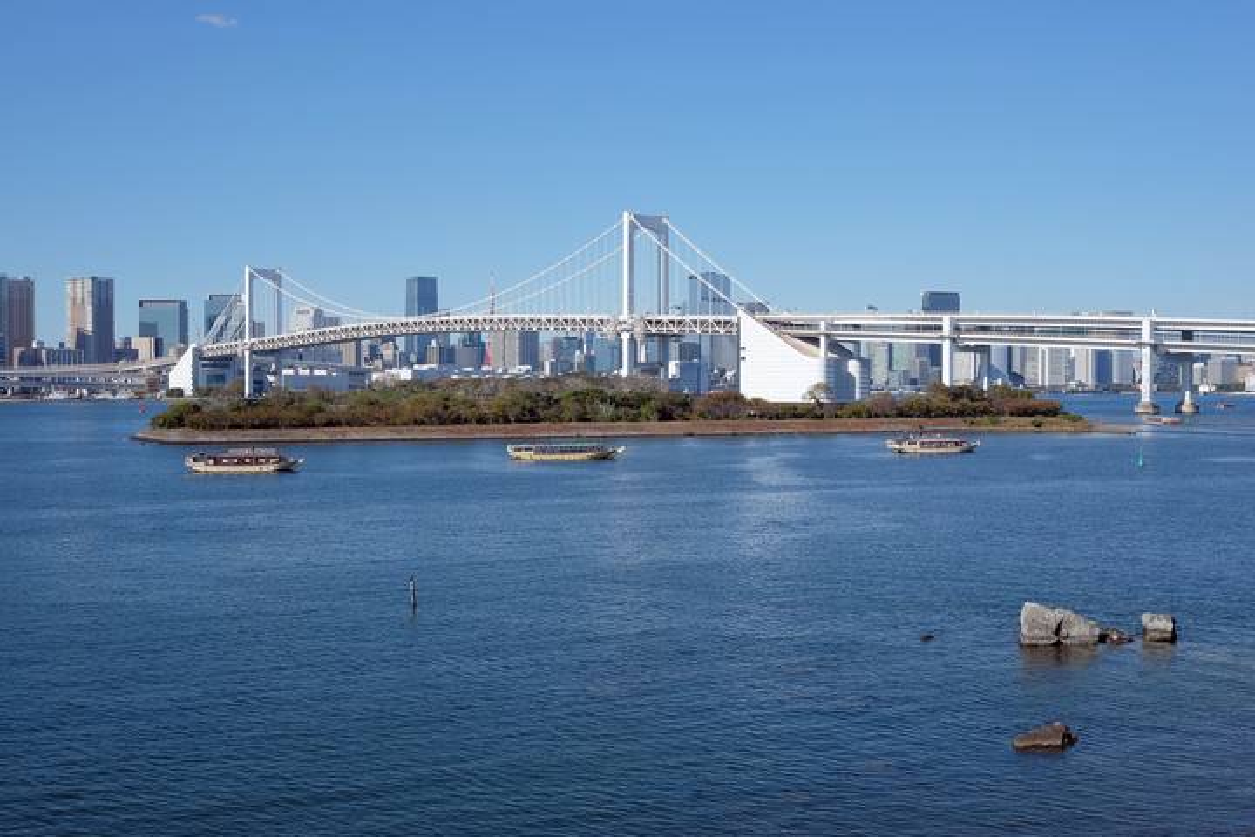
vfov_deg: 32.6
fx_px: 1429
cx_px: 628
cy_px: 418
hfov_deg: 47.4
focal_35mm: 41
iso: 200
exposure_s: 1/240
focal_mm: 27
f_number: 11
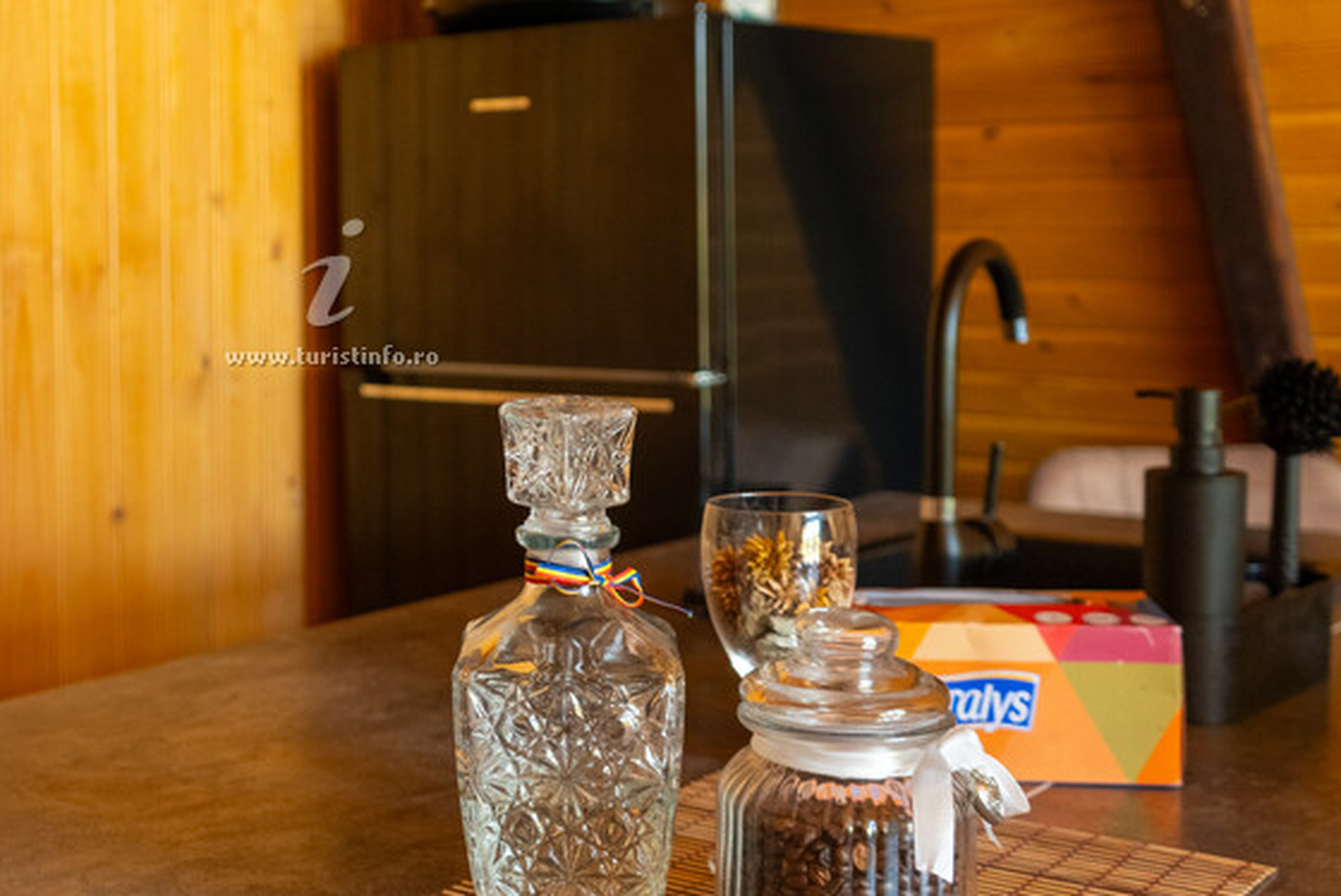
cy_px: 339
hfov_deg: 36.8
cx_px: 381
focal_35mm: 53
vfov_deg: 25.5
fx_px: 1975
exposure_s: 1/30
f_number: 3.5
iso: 3200
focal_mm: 29
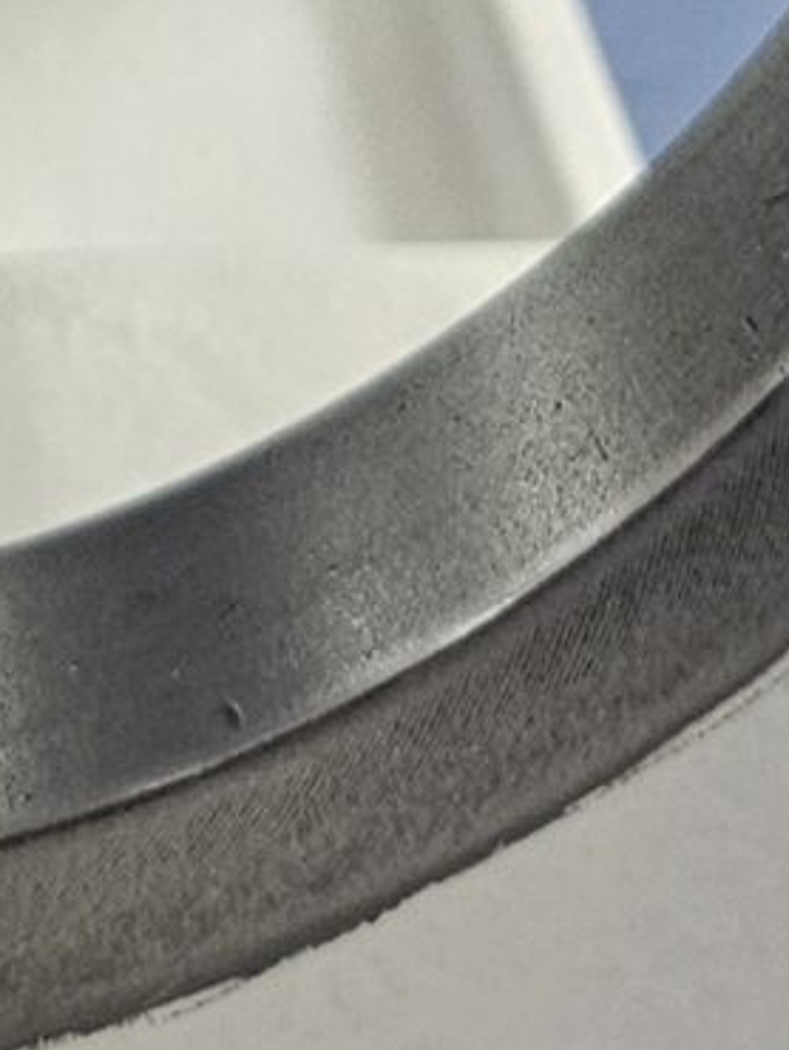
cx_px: -375
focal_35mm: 159
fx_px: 4827
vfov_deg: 9.6
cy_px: -2097
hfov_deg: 9.1
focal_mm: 6.3
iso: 250
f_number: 1.7
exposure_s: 1/100
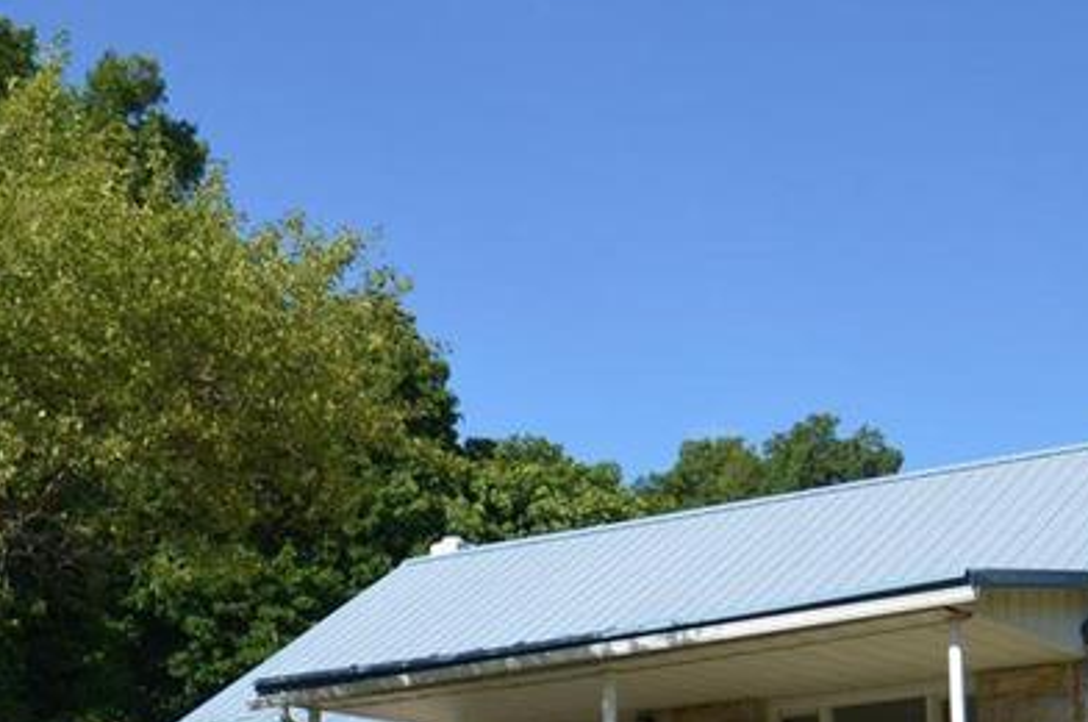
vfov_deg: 17.3
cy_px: 865
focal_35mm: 75
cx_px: 686
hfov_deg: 26.9
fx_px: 2263
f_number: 3.5
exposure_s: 1/1600
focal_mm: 18
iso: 200
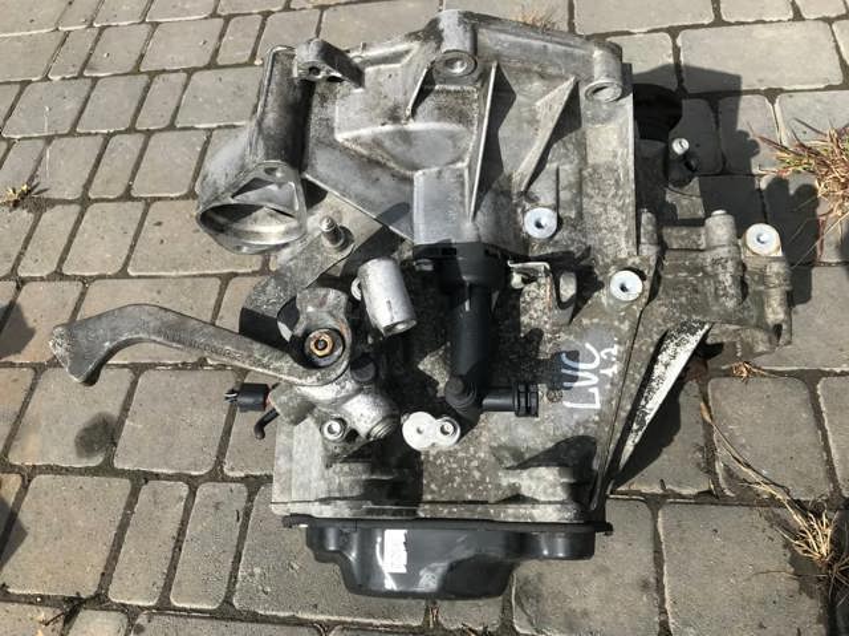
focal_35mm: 28
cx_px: 424
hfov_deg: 63.5
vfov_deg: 49.7
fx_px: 686
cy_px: 318
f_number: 1.8
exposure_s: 1/1880
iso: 20
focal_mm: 3.99
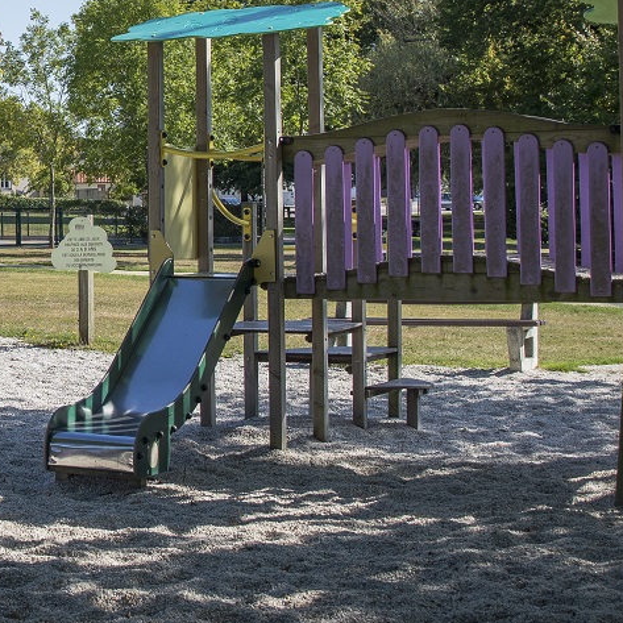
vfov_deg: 18.7
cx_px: -101
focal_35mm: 92
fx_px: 1873
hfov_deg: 18.0
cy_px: 133
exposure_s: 1/800
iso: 200
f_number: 5.6
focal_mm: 32
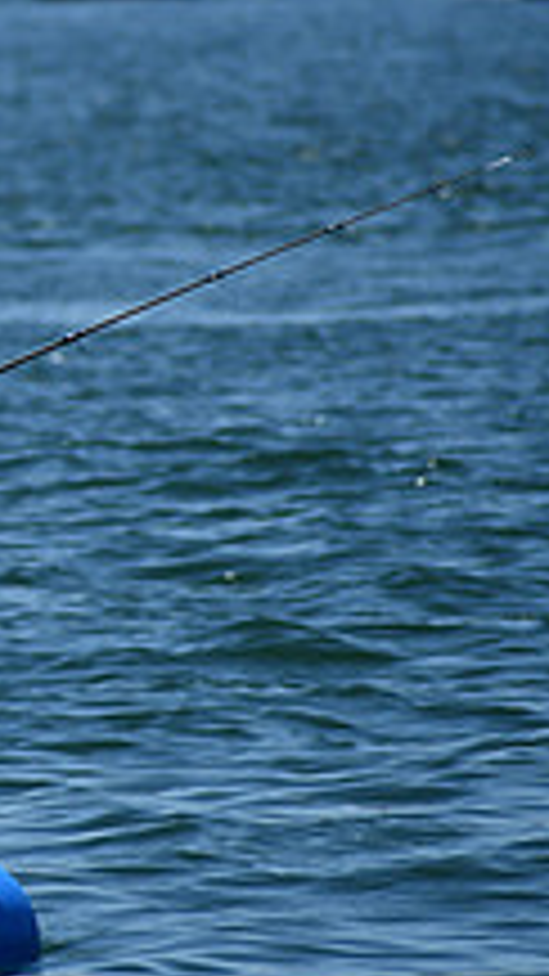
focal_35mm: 968
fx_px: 25061
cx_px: -536
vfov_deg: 2.2
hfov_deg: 1.3
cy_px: 470
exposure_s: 1/1250
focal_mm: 230
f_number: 6.3
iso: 200
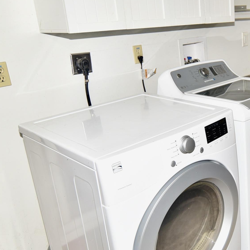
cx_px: 234
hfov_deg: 37.7
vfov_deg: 40.9
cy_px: 110
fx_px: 335
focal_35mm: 41
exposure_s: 1/100
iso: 400
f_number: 3.5
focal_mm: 18
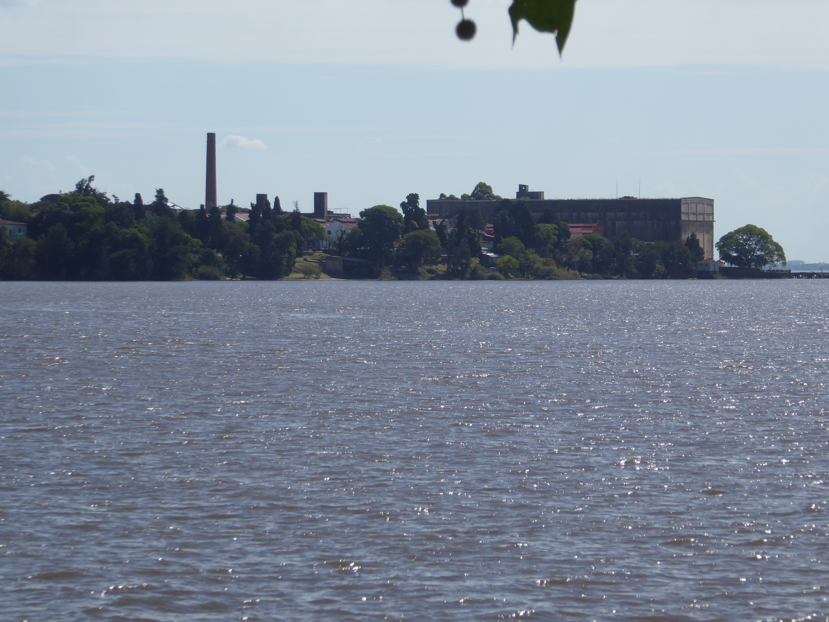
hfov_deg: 9.6
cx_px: 414
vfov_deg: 7.2
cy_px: 311
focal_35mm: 206
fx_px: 4933
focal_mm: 33.2
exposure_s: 1/640
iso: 80
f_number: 5.6
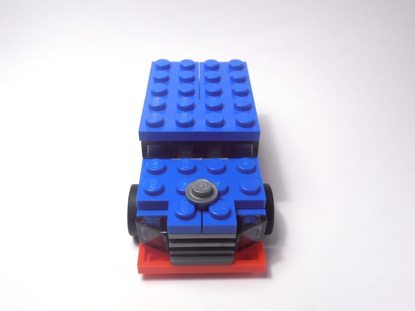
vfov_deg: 38.7
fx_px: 444
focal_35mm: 37
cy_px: 156
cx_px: 208
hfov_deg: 50.1
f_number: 3.9
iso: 80
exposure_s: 1/80
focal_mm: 6.61
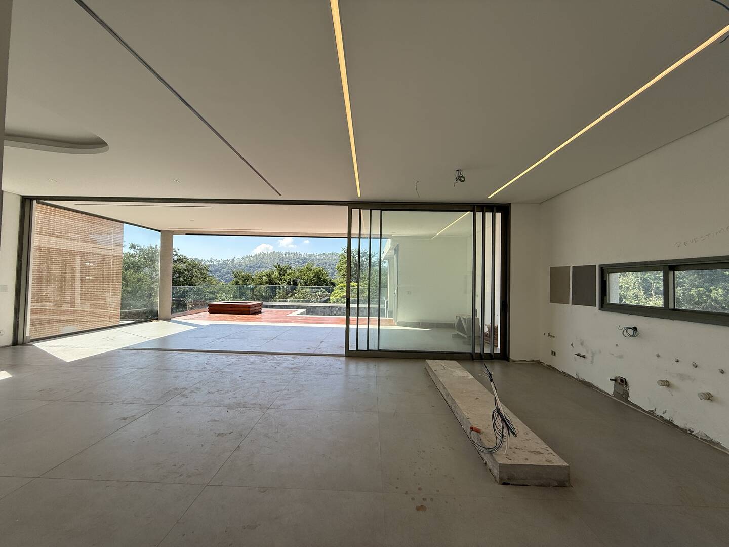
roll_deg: -1.6
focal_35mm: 14
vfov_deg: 85.7
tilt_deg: +2.3
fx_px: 295
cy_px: 274
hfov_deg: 102.1
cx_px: 364
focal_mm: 2.22
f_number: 2.2
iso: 64
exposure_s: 1/1017
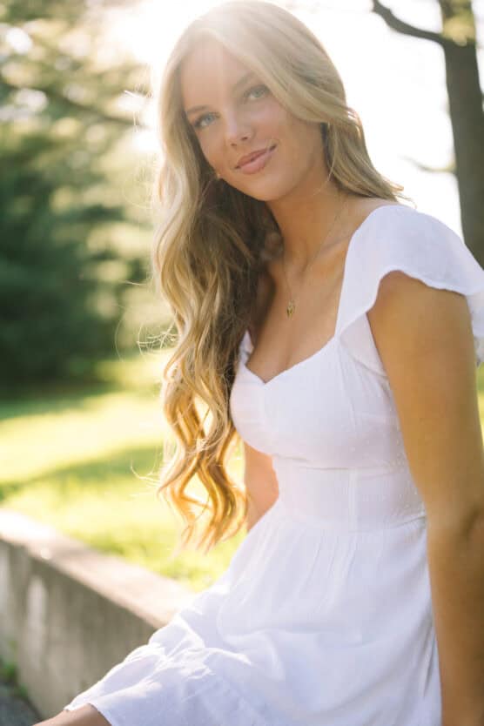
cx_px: 242
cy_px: 363
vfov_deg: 39.6
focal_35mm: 50
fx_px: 1008
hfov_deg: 27.0
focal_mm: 50
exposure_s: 1/1250
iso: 400
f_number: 1.8
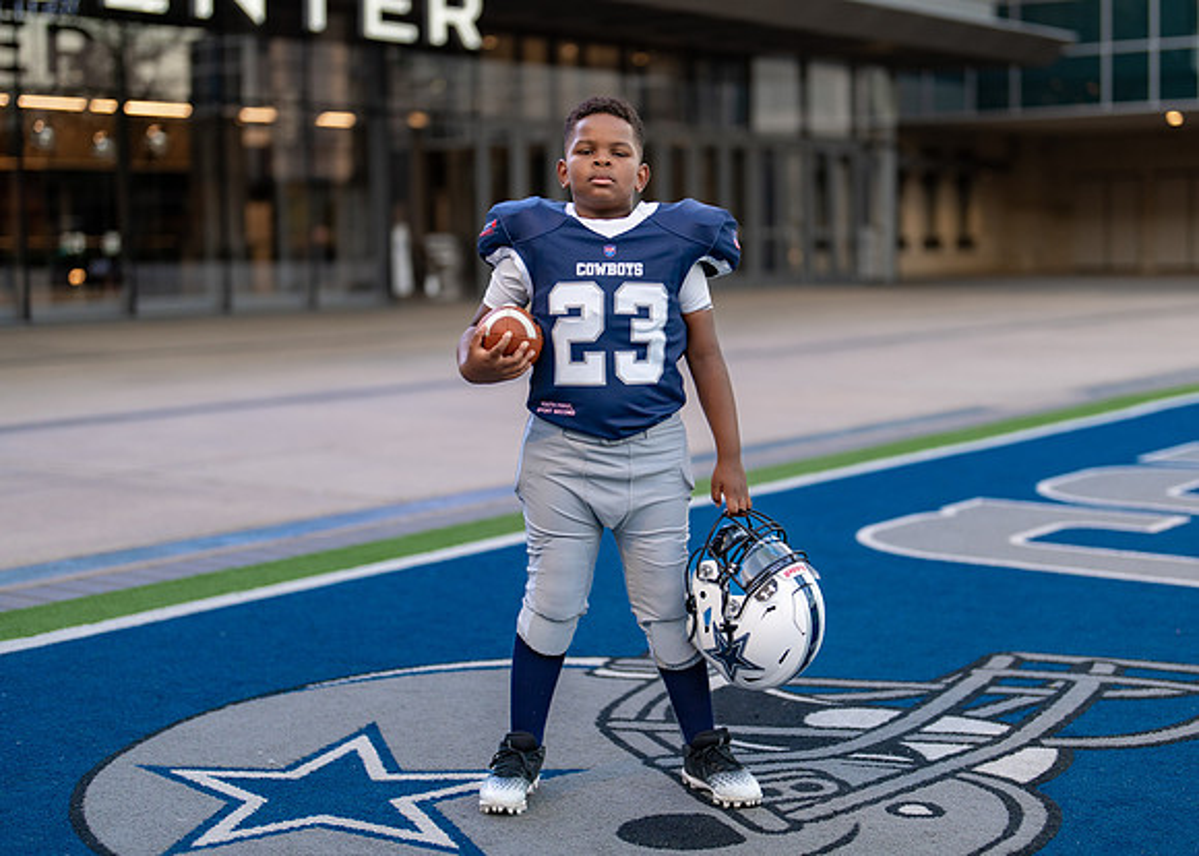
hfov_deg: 32.7
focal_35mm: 60
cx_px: 664
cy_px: 414
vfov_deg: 23.7
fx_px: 2038
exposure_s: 1/400
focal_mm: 50
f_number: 1.2
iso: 200
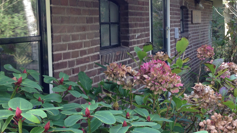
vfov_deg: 23.0
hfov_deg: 39.9
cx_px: 114
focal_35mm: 52
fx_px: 327
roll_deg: -0.3
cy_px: 47
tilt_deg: -4.5
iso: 50
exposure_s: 1/60
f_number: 2.4
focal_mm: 4.12
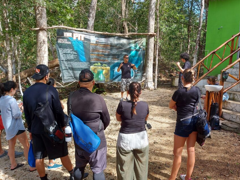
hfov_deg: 61.6
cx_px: 127
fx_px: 201
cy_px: 97
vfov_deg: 48.2
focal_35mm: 29
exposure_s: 1/252
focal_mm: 5.23
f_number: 1.8
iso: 32
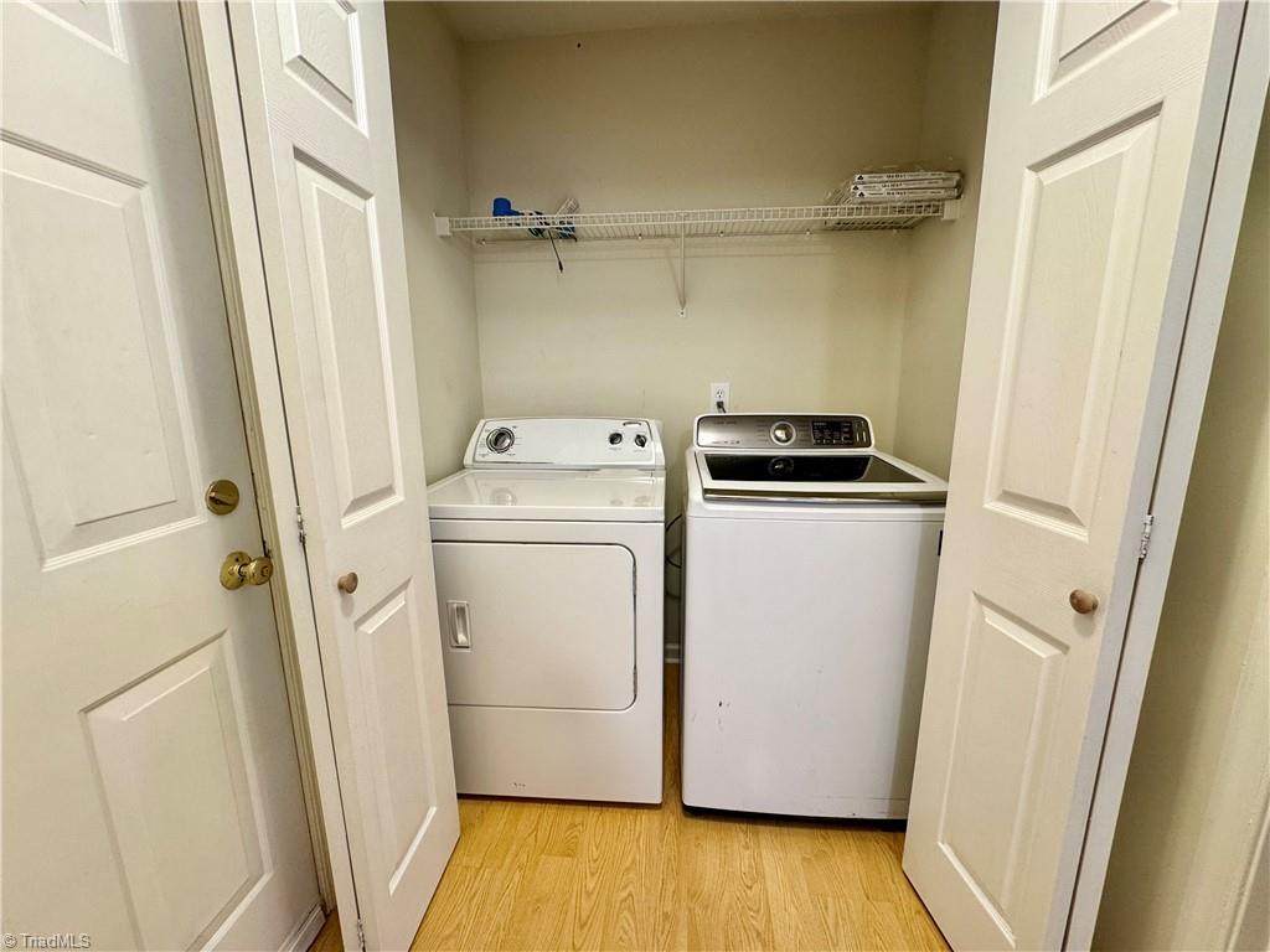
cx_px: 635
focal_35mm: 14
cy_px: 476
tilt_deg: -11.4
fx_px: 514
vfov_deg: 85.7
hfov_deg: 102.1
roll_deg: +0.7
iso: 200
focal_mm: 2.22
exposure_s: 1/60
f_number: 2.2
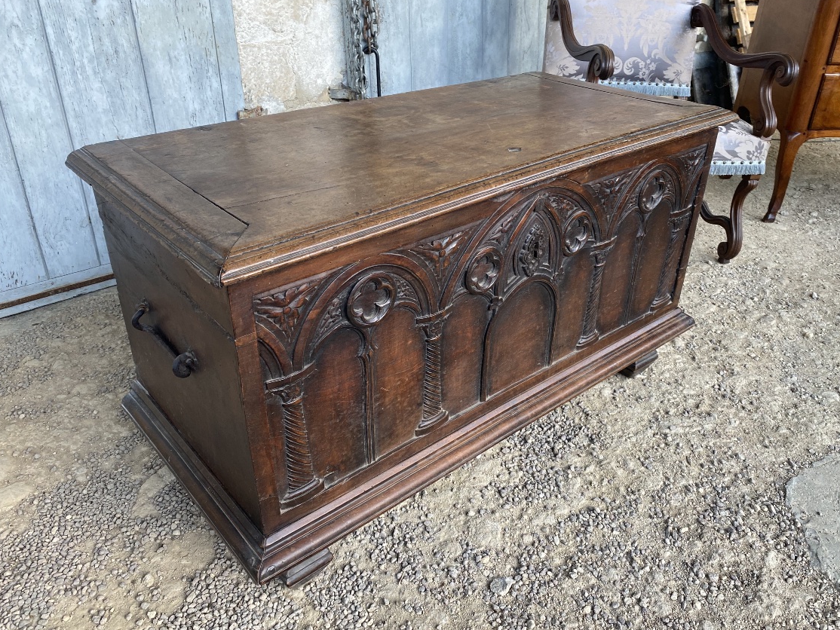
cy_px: 330
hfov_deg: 63.4
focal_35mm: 28
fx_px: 680
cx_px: 444
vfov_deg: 49.7
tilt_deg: -26.4
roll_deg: -0.4
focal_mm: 4.25
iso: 80
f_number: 1.8
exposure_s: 1/121
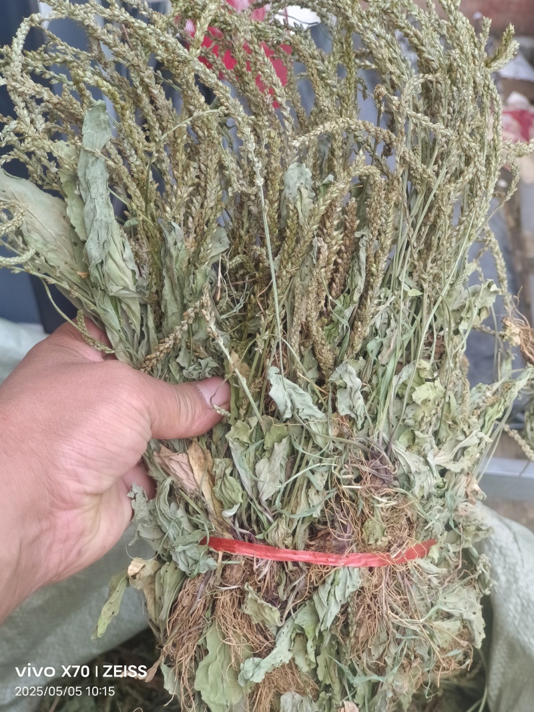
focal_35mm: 50
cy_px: 356
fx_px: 1029
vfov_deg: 38.2
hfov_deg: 29.1
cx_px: 267
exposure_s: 1/183
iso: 100
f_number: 2
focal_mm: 6.7
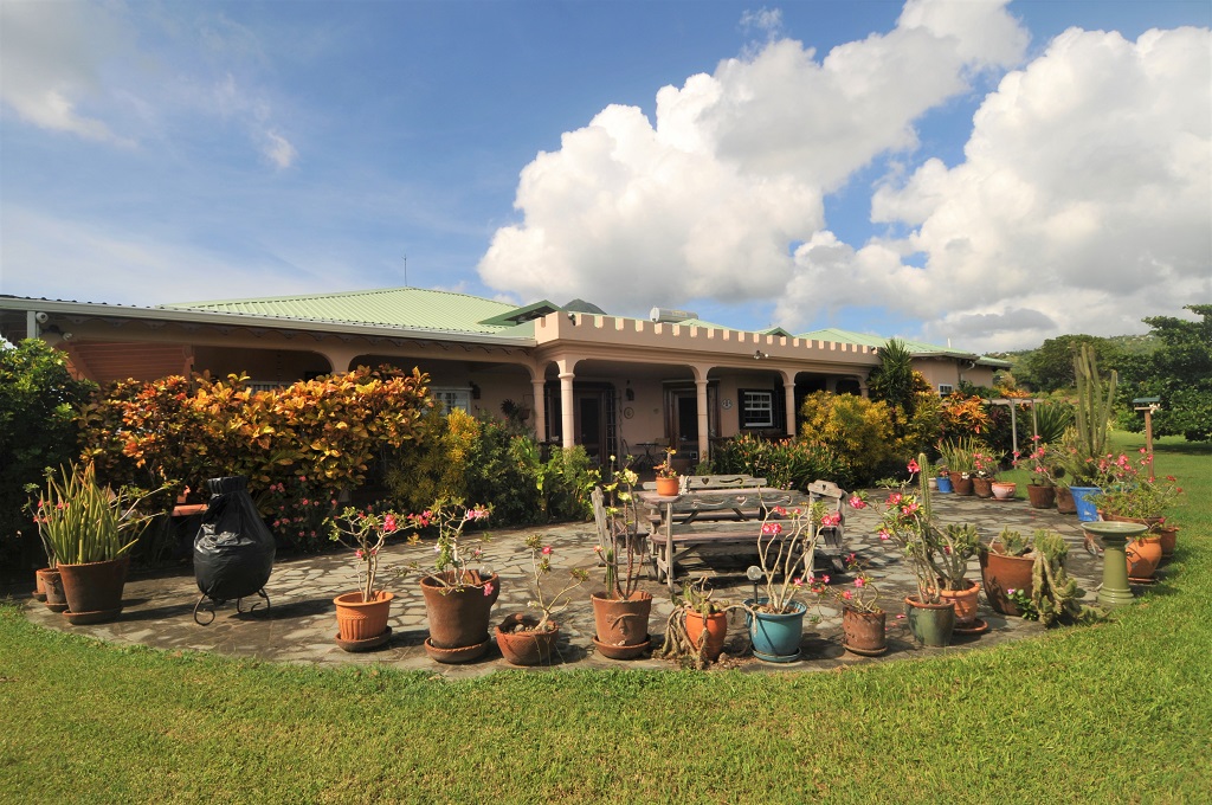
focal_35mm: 18
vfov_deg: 67.2
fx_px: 605
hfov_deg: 90.1
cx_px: 606
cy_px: 402
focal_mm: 12
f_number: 11
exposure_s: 1/200
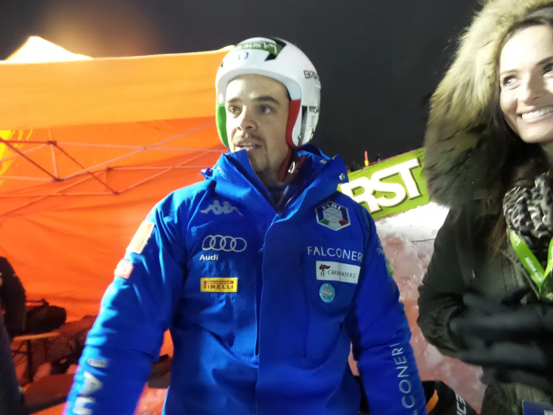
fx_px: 367
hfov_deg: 73.9
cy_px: 208
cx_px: 276
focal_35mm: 23
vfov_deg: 58.9
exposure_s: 1/15
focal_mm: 4.1
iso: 800
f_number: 2.8
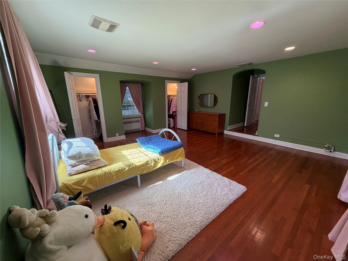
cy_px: 130
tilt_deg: -13.6
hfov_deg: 102.1
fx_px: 141
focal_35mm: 14
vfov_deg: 85.7
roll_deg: +0.9
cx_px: 174
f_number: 2.2
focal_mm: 2.22
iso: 200
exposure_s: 1/120
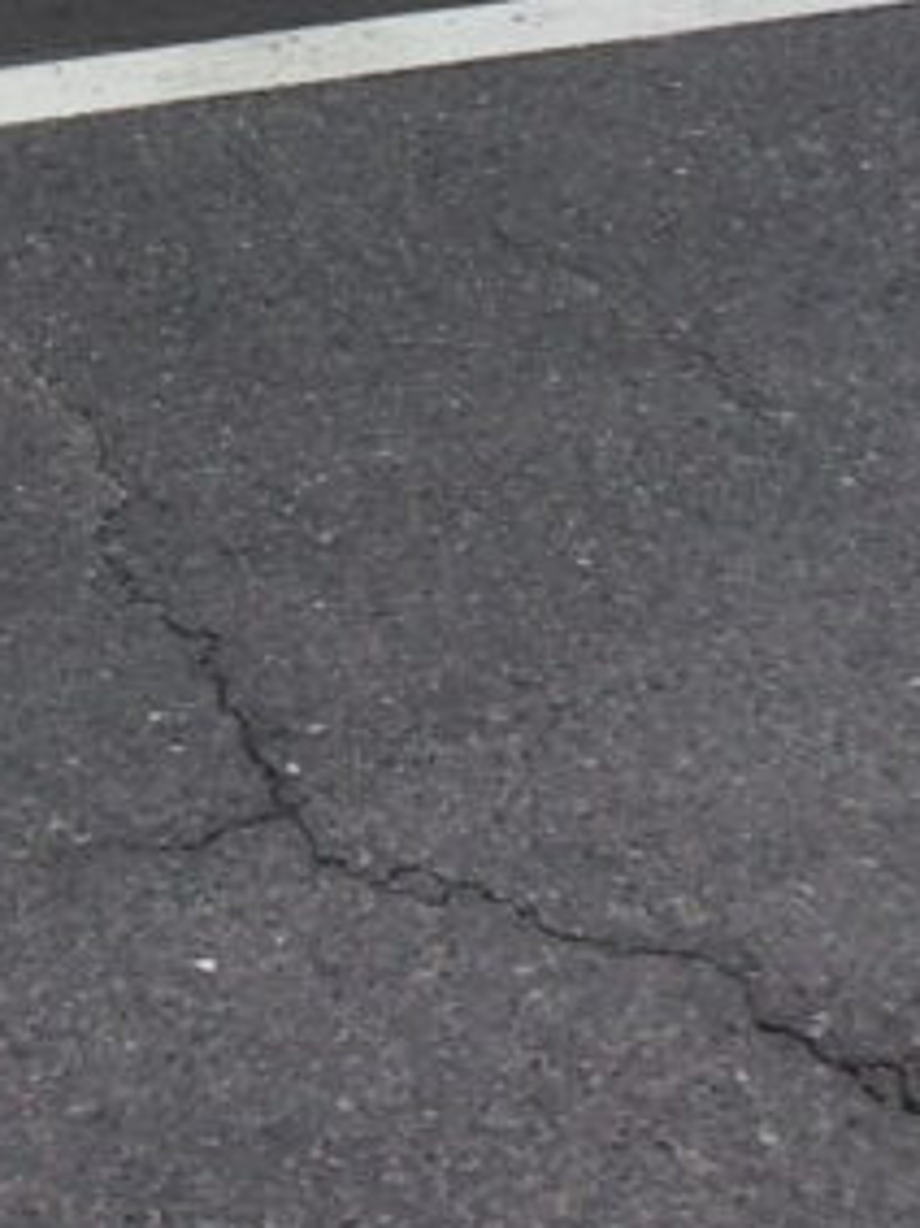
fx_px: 3724
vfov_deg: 16.5
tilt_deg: -7.1
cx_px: 56
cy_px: -798
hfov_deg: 13.9
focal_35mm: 105
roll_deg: +0.8
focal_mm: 4.15
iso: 32
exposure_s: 1/456
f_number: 2.2
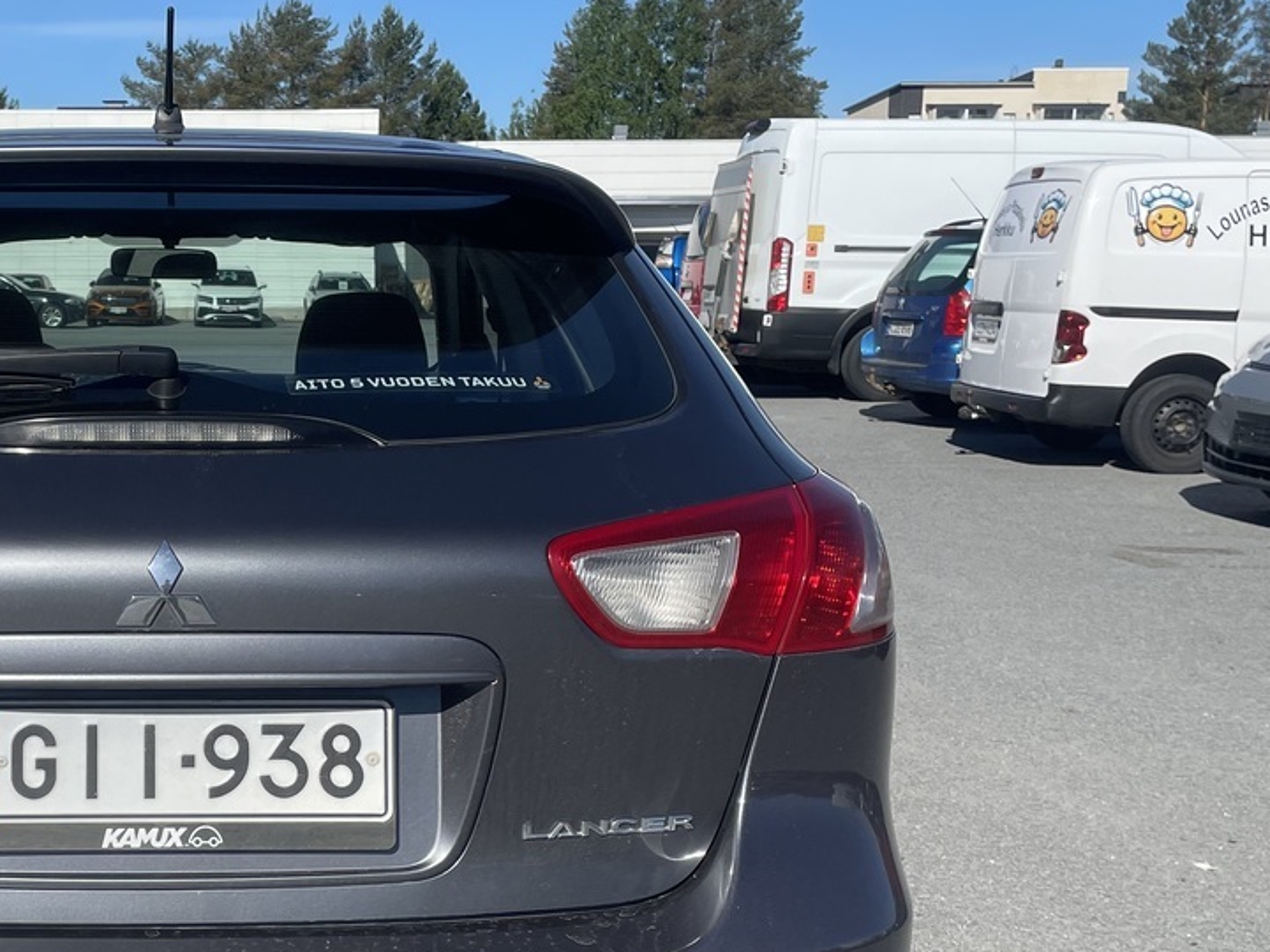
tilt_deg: -8.6
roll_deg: +0.3
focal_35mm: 52
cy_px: 603
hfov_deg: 35.5
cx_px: 240
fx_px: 1908
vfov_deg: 27.9
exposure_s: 1/4132
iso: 32
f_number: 1.6
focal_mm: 4.2
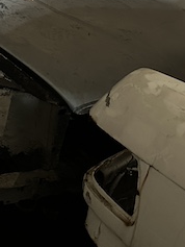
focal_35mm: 81
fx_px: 577
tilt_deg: -23.2
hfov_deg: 15.3
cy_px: -1
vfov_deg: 23.1
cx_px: -166
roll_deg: -0.4
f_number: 1.78
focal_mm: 6.86
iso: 1250
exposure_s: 1/30
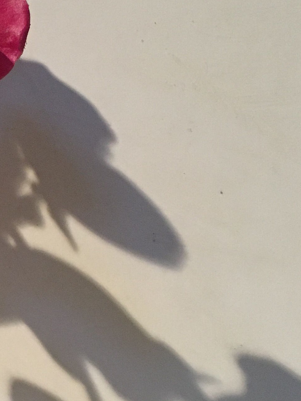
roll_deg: +0.1
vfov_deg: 21.2
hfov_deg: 15.1
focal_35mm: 91
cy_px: 332
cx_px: -145
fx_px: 1055
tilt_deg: +12.2
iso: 200
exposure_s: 1/20
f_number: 2.2
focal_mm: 4.15
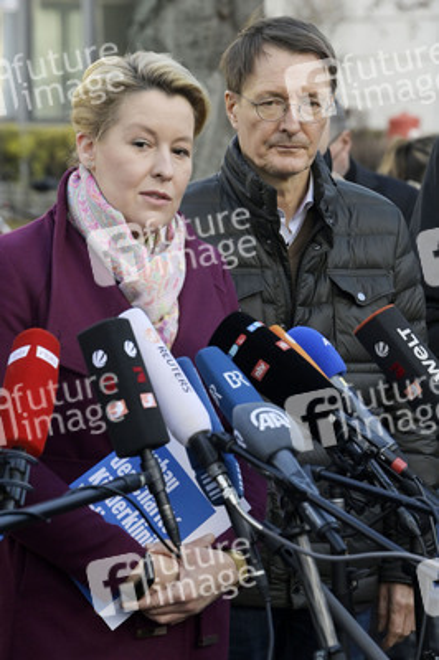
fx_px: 3115
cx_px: 220
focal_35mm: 170
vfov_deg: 12.1
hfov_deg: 8.1
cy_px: 330
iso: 4000
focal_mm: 170
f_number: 8
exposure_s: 1/1000
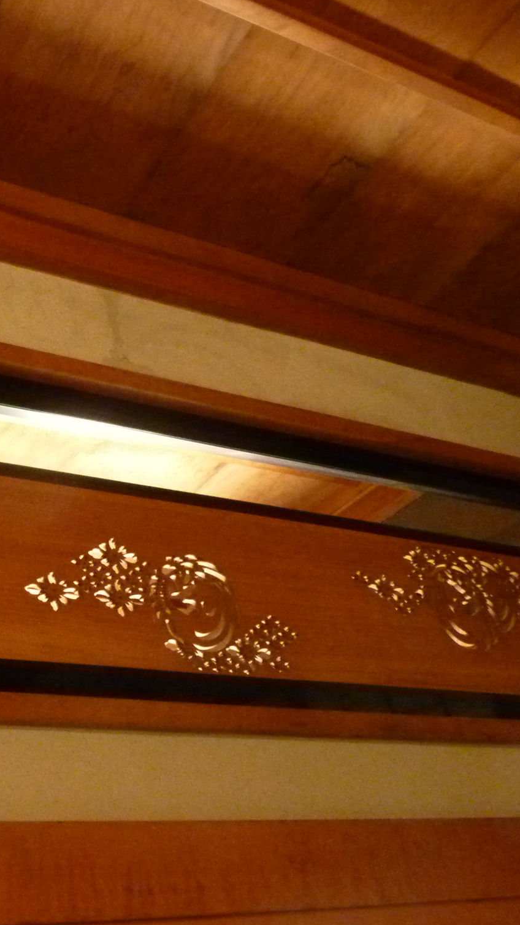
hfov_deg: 30.6
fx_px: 907
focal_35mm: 37
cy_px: 457
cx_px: 55
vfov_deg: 54.0
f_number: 3.3
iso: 800
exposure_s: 1/10
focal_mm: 4.1
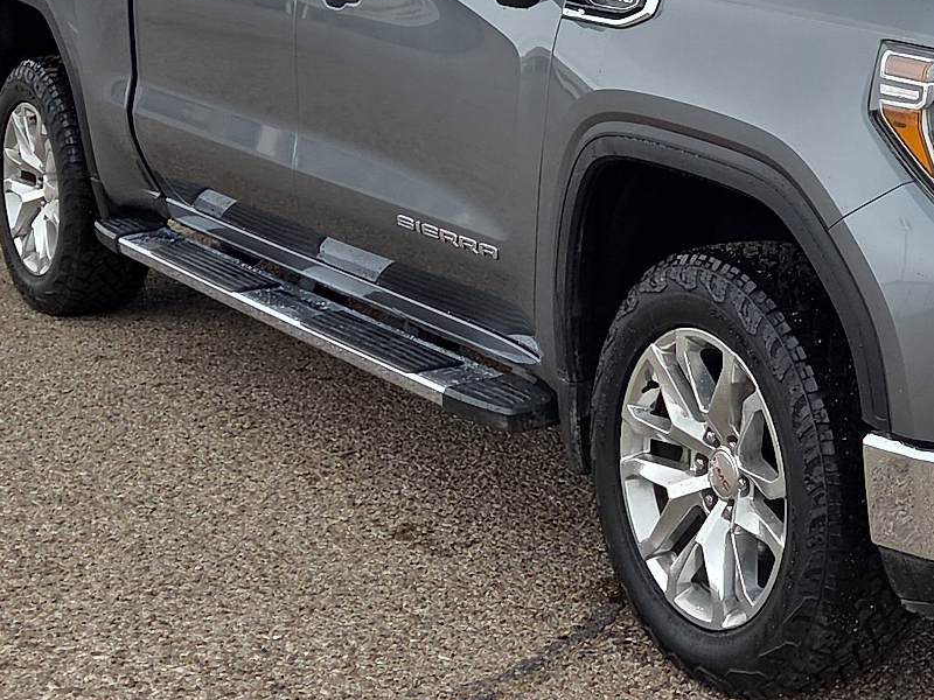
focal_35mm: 80
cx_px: 783
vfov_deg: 18.3
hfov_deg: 23.9
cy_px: 141
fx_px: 2159
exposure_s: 1/119
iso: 25
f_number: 1.8
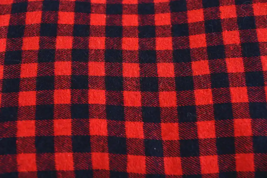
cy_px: 89
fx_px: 519
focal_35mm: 70
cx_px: 134
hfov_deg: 28.8
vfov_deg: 19.5
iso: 200
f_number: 10
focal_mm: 70
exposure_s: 1/125
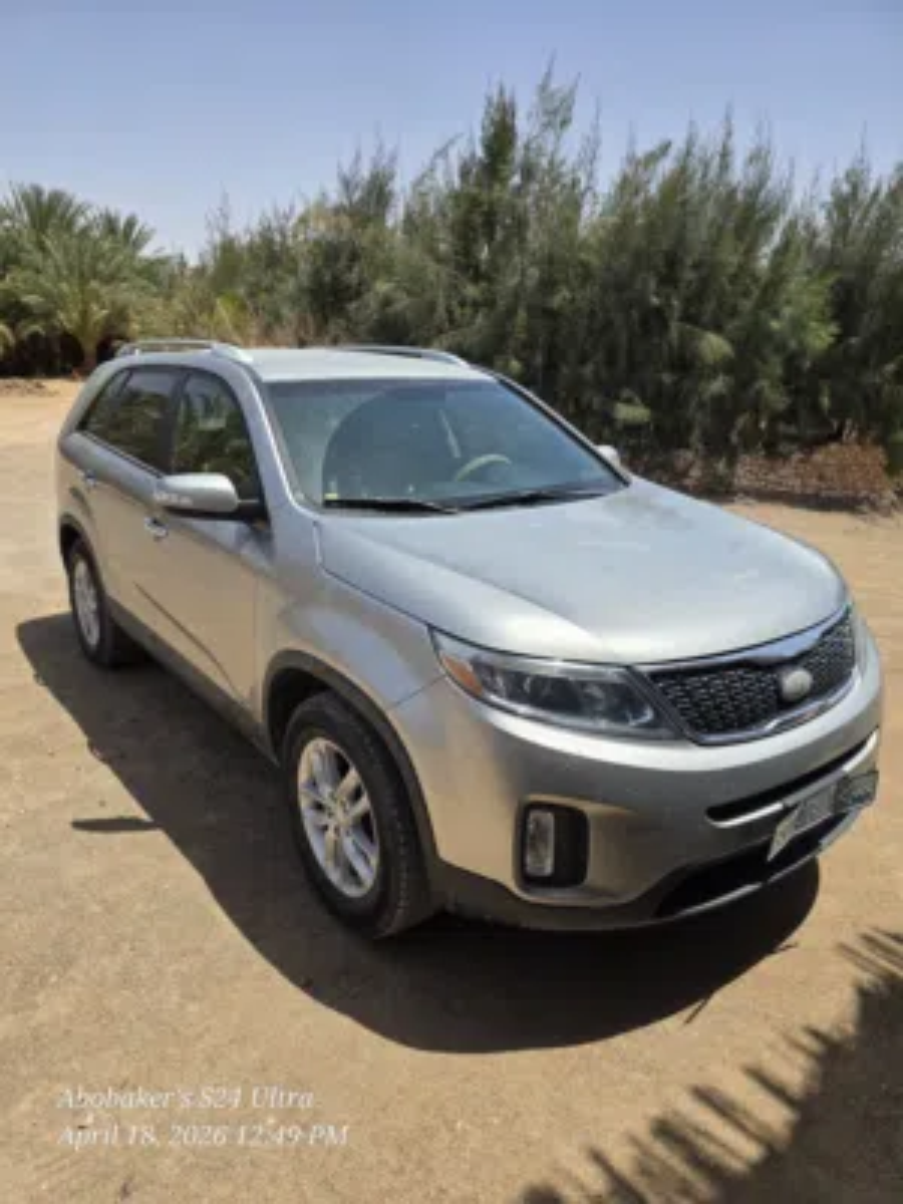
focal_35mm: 23
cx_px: 452
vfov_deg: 73.9
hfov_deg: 58.9
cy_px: 602
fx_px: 800
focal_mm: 6.3
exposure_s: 1/890
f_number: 1.7
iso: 12
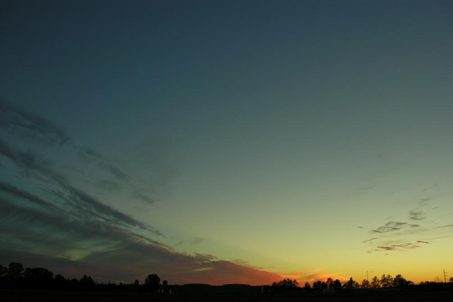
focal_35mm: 37
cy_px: 170
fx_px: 466
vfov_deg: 35.9
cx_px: 227
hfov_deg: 51.9
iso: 74
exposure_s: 1/23.5
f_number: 3.2
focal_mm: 8.9
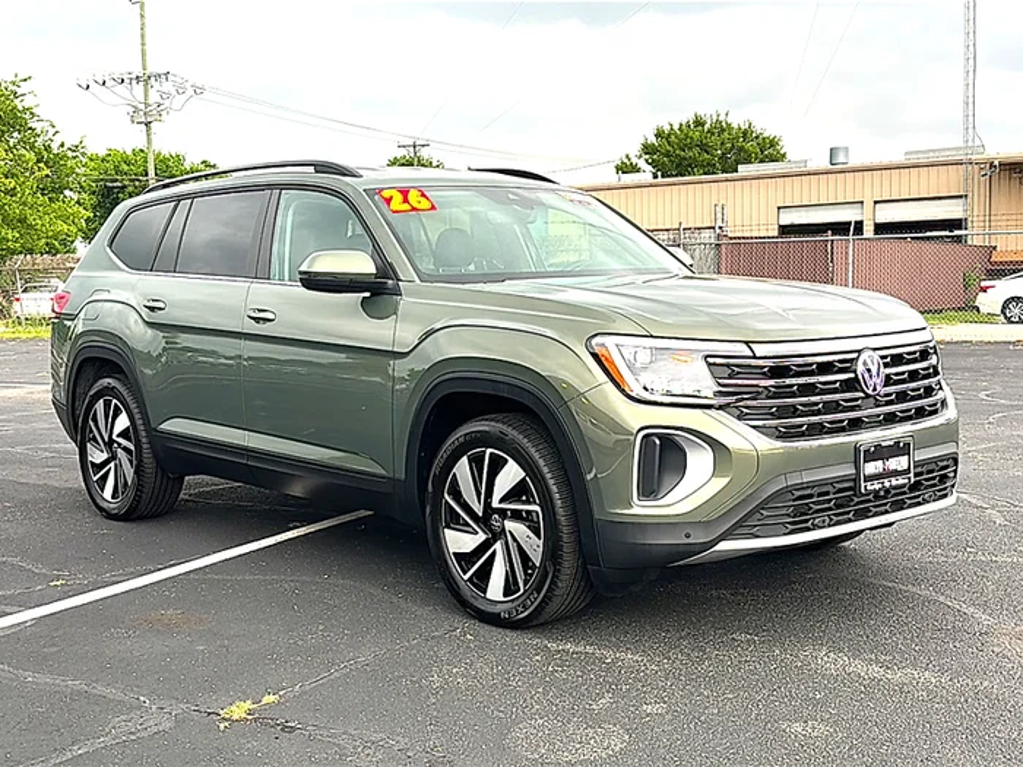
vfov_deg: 38.7
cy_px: 384
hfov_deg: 50.1
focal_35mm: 37
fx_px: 1093
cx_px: 512
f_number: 1.78
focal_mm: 6.86
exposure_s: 1/188
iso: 64
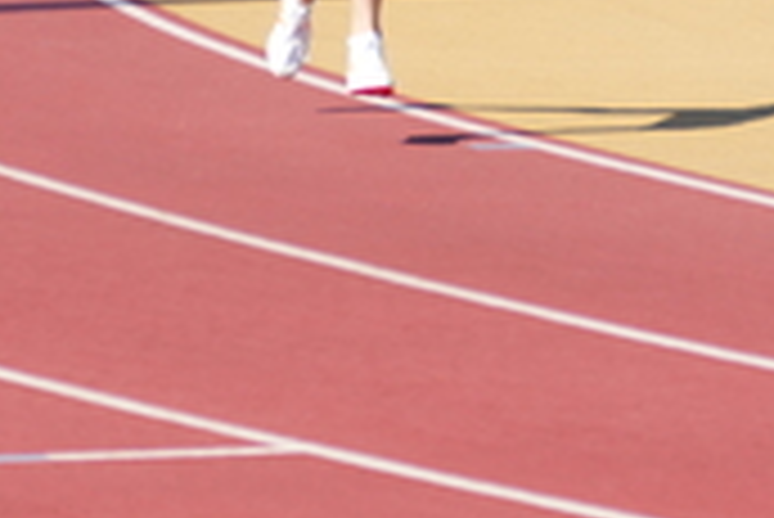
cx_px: 580
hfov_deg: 3.7
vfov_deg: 2.5
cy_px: -279
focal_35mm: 550
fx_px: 11835
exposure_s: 1/800
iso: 125
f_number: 4
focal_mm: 63.88
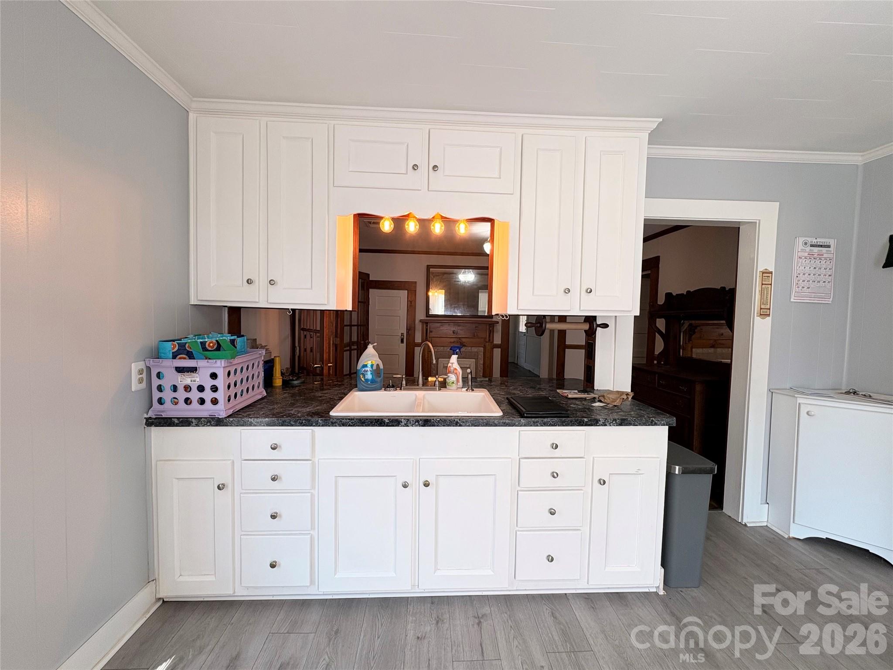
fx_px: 361
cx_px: 446
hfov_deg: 102.1
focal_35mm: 14
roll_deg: -1.0
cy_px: 335
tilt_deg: -2.9
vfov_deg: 85.7
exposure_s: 1/120
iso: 100
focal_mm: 2.22
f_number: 2.2
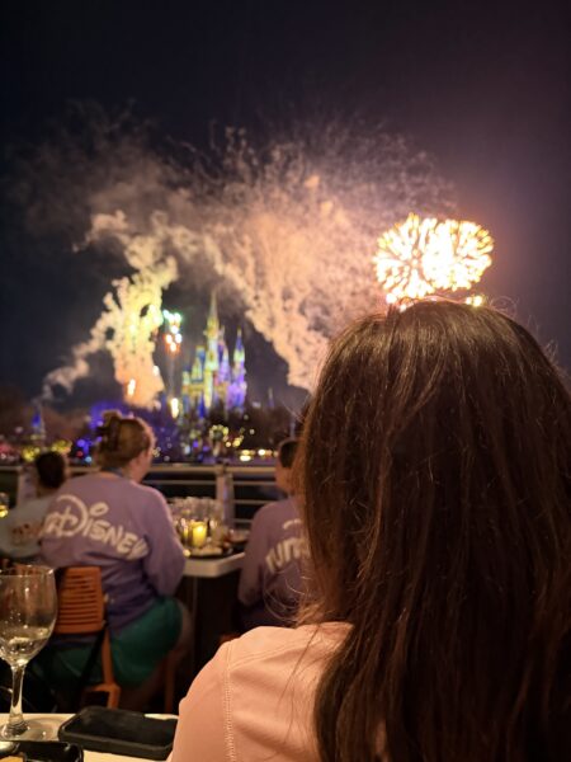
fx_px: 528
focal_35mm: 24
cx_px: 286
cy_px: 381
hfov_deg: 56.8
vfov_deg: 71.6
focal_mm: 6.76
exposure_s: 1/15
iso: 3200
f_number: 1.78
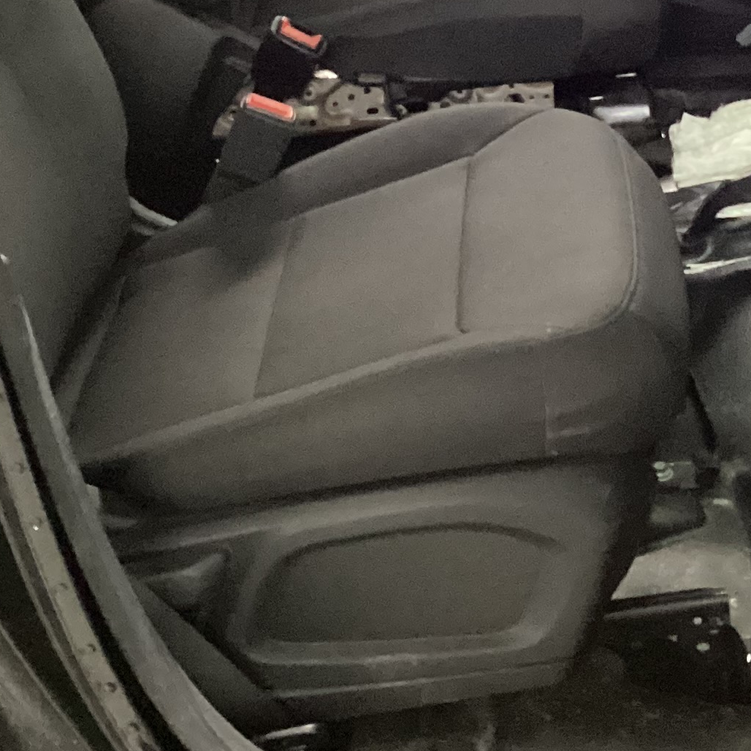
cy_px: 20
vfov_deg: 19.4
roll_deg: +2.5
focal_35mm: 87
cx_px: 726
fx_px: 2135
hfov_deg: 19.4
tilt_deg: -22.8
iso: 640
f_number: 2.4
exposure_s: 1/20
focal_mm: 3.3
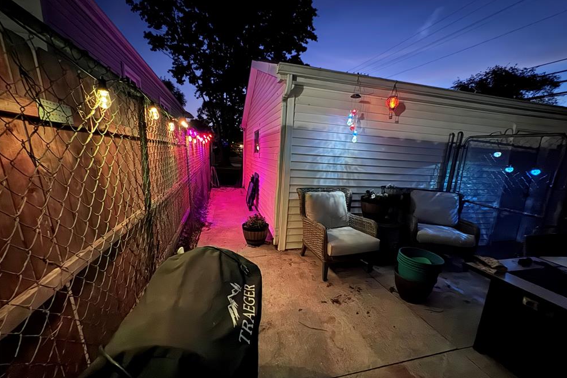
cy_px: 206
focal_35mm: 15
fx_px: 236
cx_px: 289
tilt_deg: -13.6
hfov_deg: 100.4
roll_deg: -3.7
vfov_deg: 77.2
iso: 2500
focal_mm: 2.22
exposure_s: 1/8
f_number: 2.2
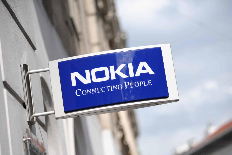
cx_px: 116
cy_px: 78
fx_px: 773
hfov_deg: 17.1
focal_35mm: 120
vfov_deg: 11.4
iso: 320
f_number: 2.8
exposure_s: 1/6400
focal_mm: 120
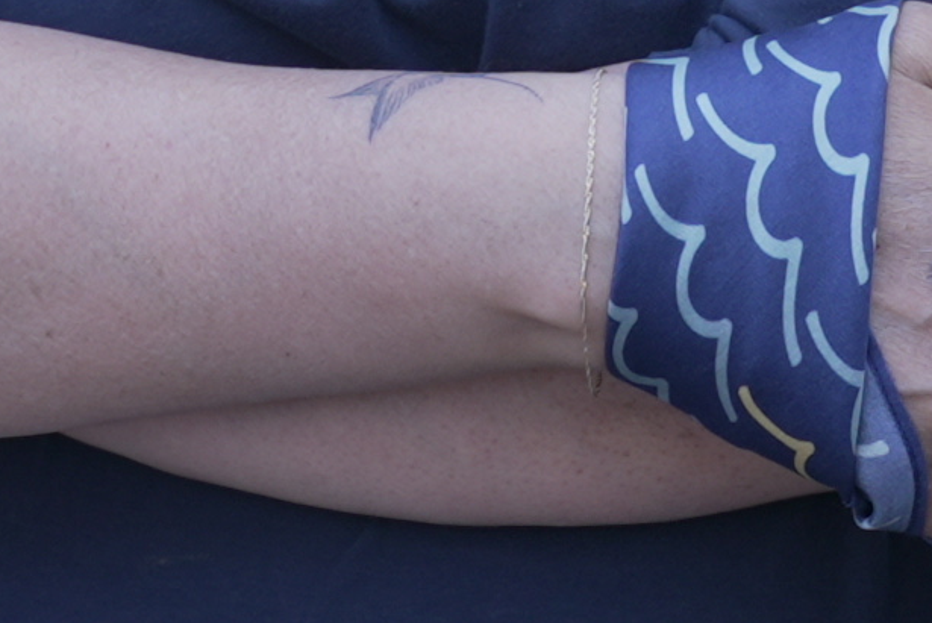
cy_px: -770
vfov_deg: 5.3
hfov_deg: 8.0
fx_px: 6606
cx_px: -168
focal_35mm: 255
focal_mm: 37
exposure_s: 1/50
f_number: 10
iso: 200
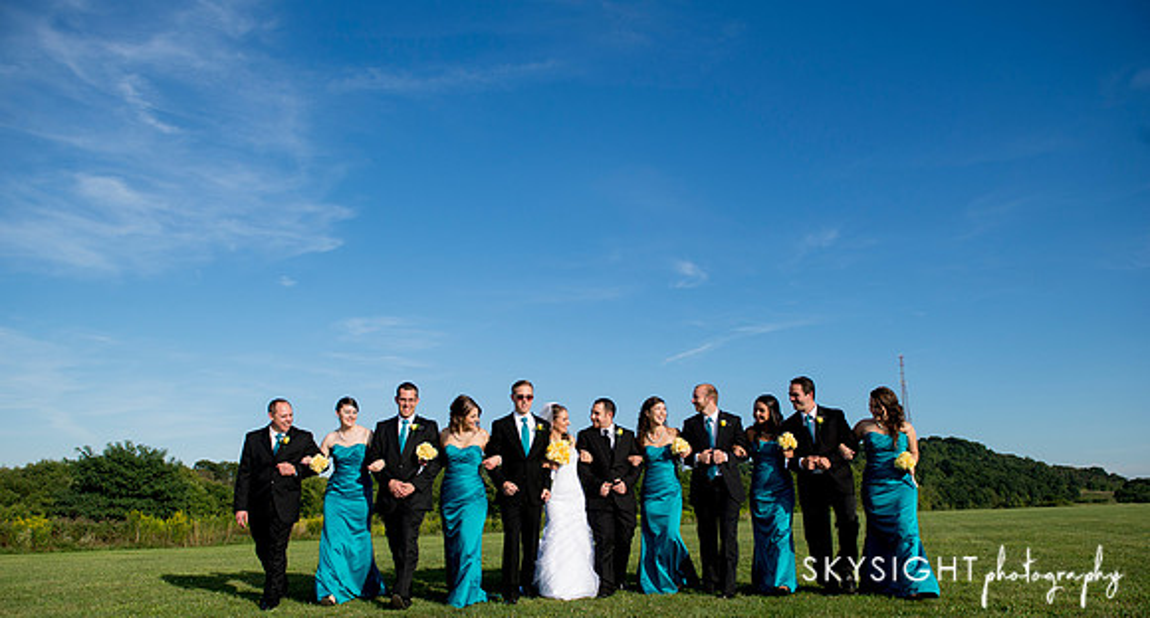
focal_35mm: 26
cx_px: 580
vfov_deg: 42.7
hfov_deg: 72.3
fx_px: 787
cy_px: 378
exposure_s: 1/1600
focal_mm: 24
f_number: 4.5
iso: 250
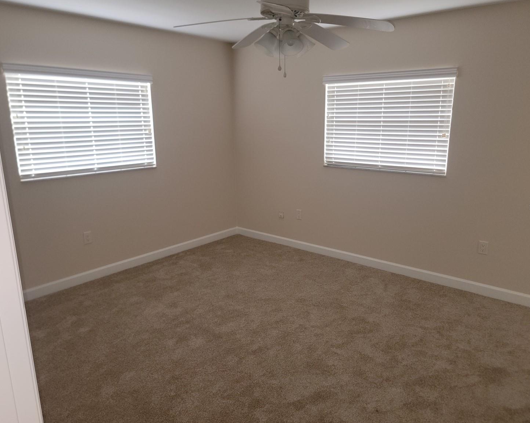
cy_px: 207
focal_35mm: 26
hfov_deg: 66.0
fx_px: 408
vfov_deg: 54.9
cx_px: 270
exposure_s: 1/24
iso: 100
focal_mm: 6.7
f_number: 1.8
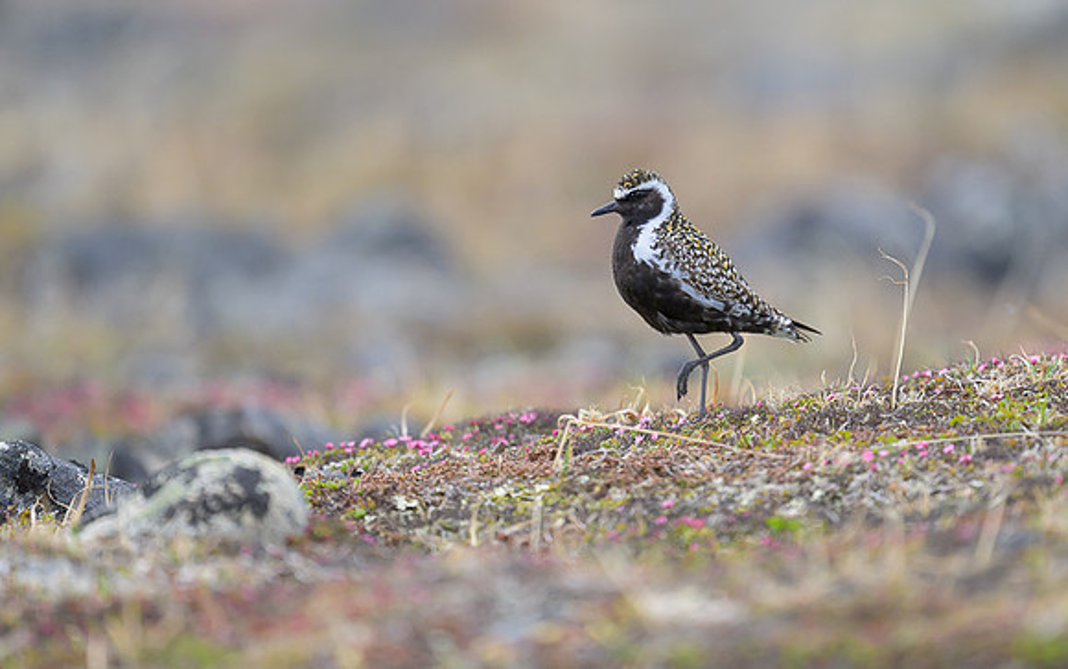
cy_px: 231
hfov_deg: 2.8
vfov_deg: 1.7
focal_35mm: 761
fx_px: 22172
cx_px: 630
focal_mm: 560
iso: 640
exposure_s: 1/2500
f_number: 4
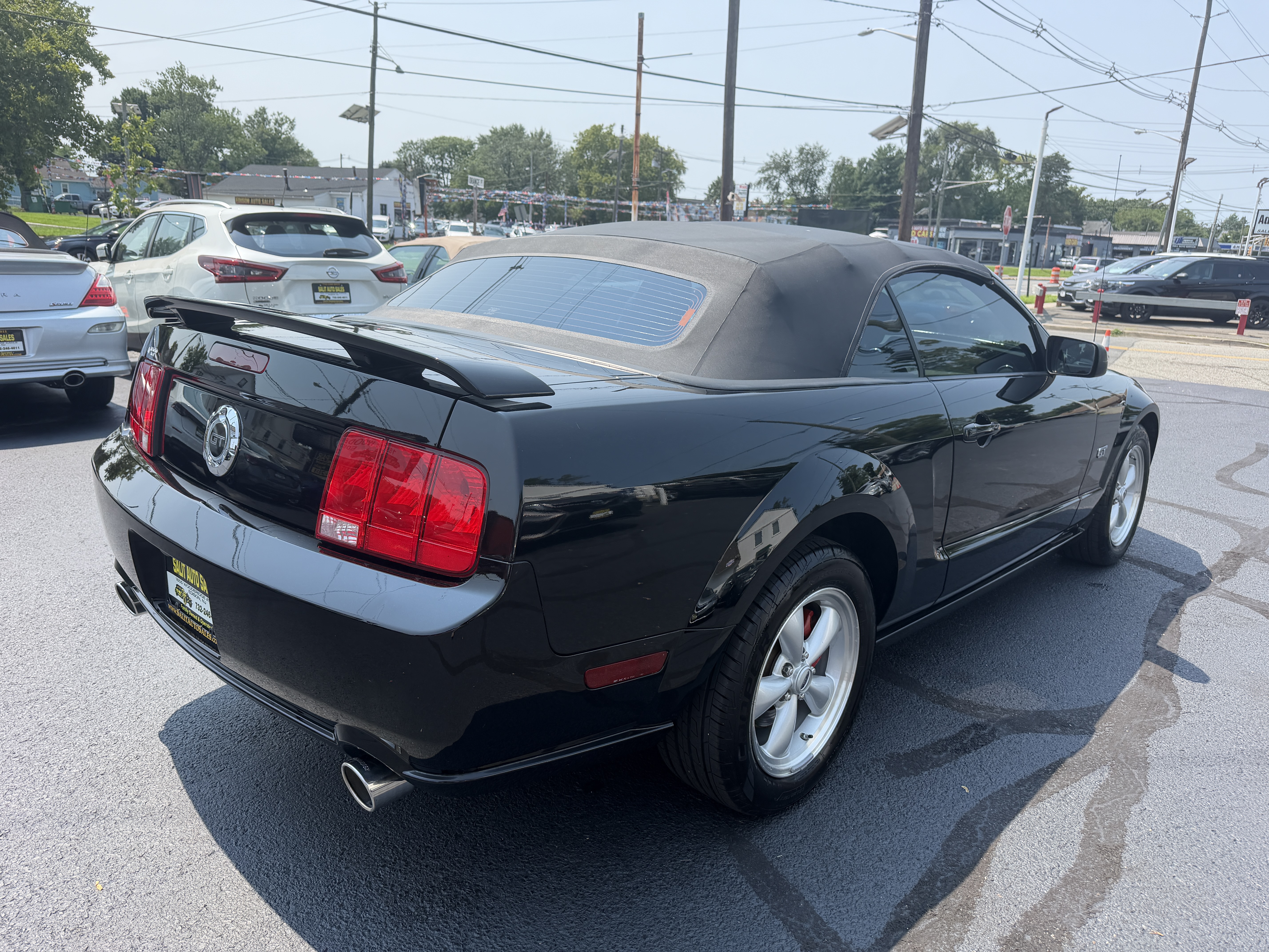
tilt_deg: -14.4
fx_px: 880
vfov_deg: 56.8
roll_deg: -3.2
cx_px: 634
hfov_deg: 71.6
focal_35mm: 24
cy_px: 476
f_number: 1.78
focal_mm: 6.76
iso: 100
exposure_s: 1/2445
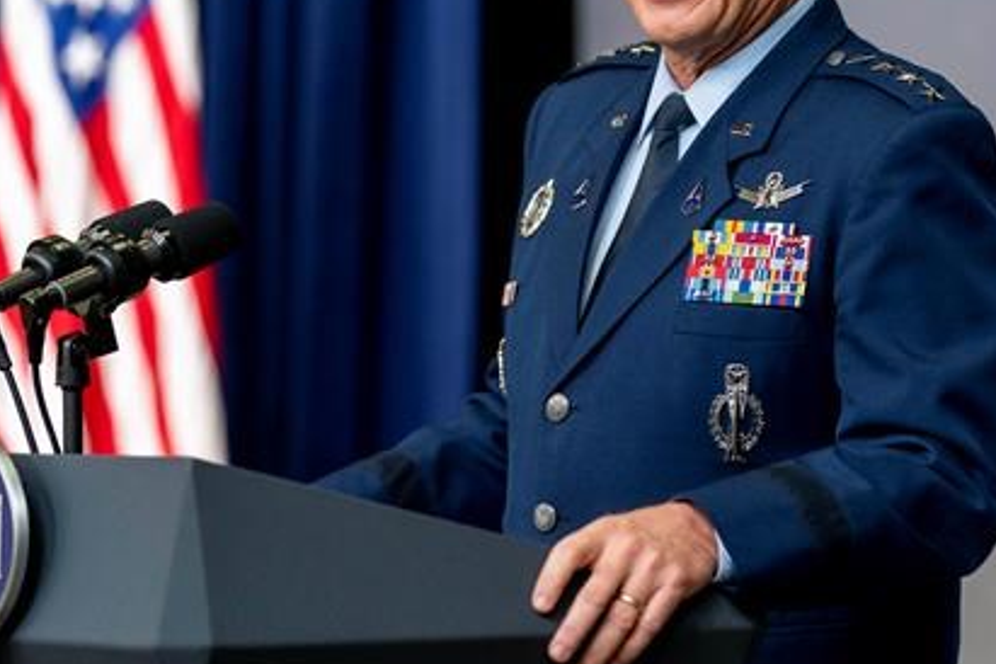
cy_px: 181
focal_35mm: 215
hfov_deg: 9.6
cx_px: 550
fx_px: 5948
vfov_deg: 6.4
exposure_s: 1/800
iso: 4000
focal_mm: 136
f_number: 2.8
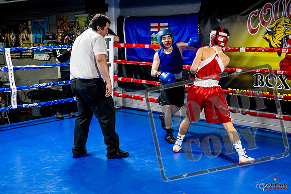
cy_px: 97
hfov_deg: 38.2
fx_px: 420
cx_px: 146
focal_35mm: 52
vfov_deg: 26.0
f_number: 2.8
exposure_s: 1/800
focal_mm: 35
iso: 5000
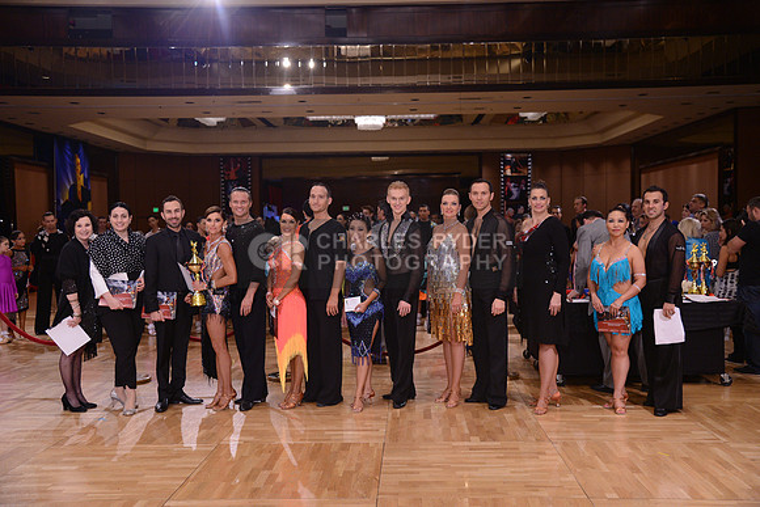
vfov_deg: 35.1
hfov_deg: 50.7
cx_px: 380
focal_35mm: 38
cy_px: 254
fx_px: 802
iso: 1600
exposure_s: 1/250
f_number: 4
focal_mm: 38
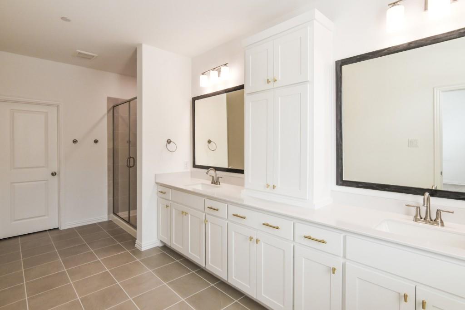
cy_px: 155
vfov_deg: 72.1
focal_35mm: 16
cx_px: 232
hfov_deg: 95.0
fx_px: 213
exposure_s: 1/125
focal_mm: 11
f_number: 6.3
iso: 400
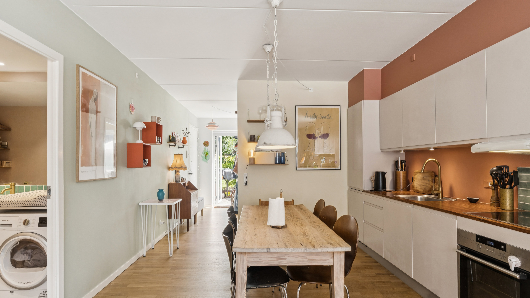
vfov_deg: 56.0
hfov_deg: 86.8
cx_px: 265
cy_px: 160
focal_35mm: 20
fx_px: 280
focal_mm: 12.6
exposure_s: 1/30
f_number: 7.1
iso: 250
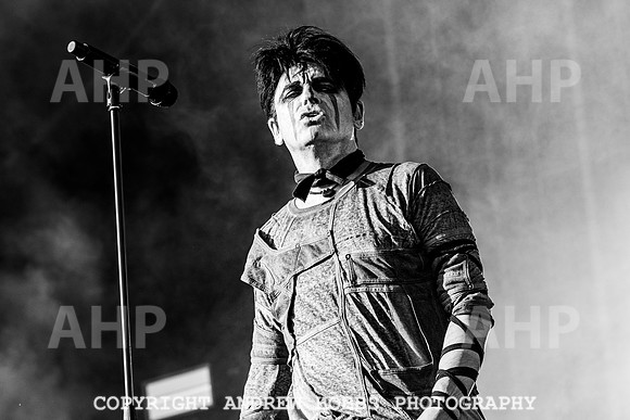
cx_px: 286
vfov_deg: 7.9
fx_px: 3060
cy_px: 126
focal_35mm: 175
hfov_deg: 11.8
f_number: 4.5
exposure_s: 1/800
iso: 800
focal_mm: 116
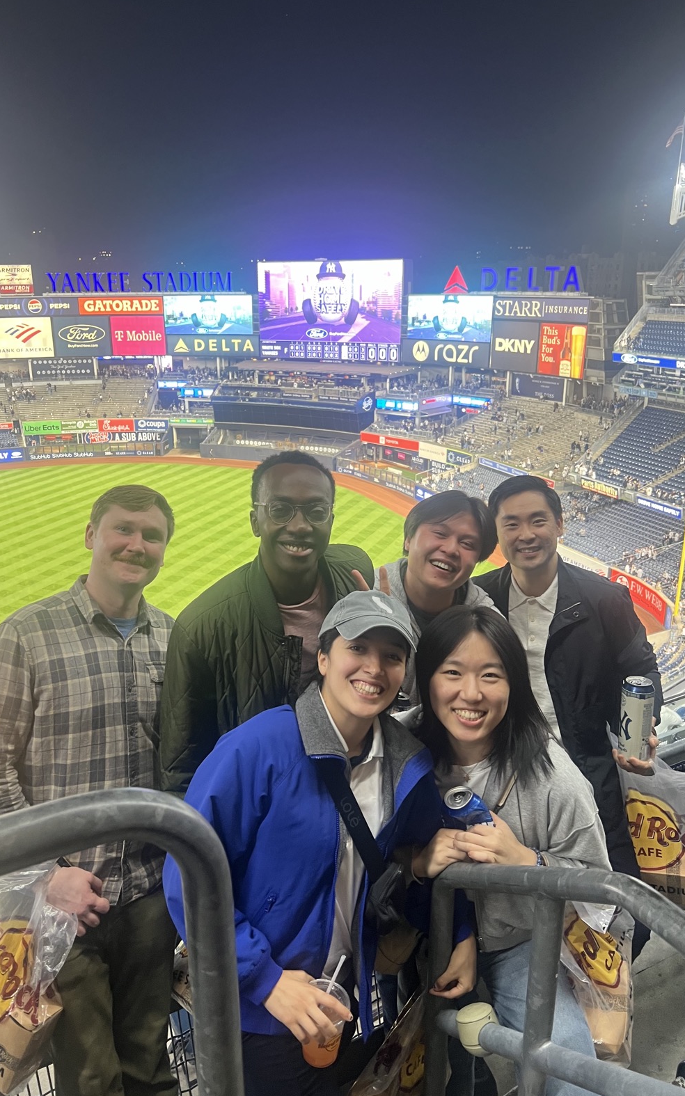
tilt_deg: -18.5
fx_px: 837
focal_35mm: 28
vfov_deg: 66.5
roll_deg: +1.2
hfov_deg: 44.5
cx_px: 326
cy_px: 547
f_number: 1.5
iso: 125
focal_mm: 5.7
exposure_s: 1/80
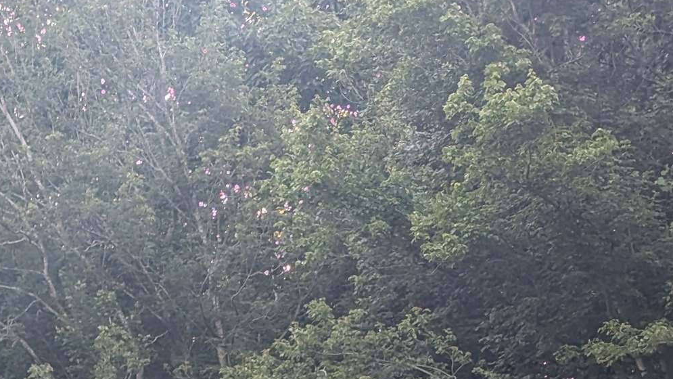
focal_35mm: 161
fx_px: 2873
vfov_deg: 7.3
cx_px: -260
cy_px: 751
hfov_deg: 12.8
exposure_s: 1/190
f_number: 1.85
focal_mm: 6.81
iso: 41
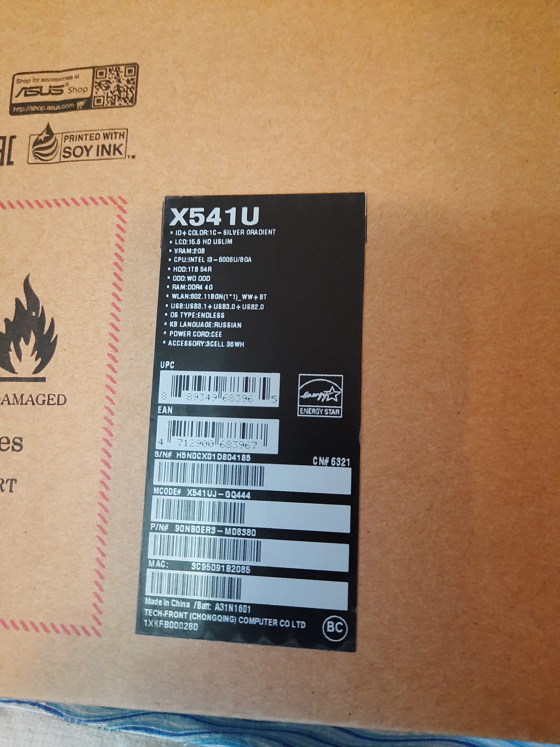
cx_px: 280
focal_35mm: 25
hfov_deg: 54.9
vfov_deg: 69.4
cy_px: 374
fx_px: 539
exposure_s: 1/25
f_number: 2
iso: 640
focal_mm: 4.6
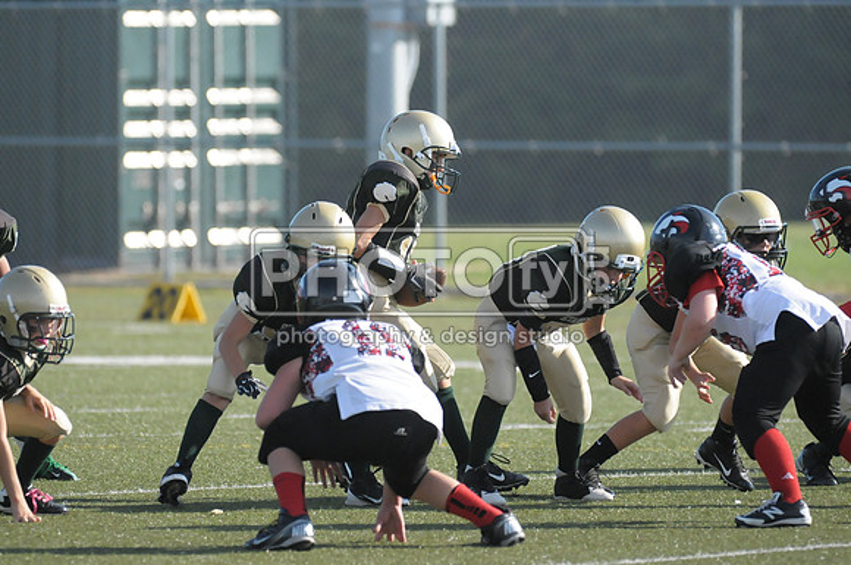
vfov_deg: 3.4
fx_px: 9560
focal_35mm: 405
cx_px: 426
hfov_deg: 5.1
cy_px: 282
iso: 1600
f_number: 4
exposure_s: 1/5000
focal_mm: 270
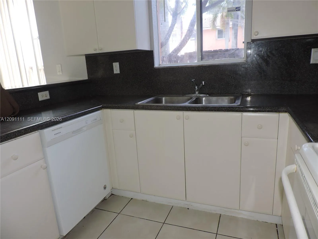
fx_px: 220
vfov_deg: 56.8
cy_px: 120
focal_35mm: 24
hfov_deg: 71.6
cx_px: 159
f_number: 3
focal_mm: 4.3
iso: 200
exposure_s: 1/30
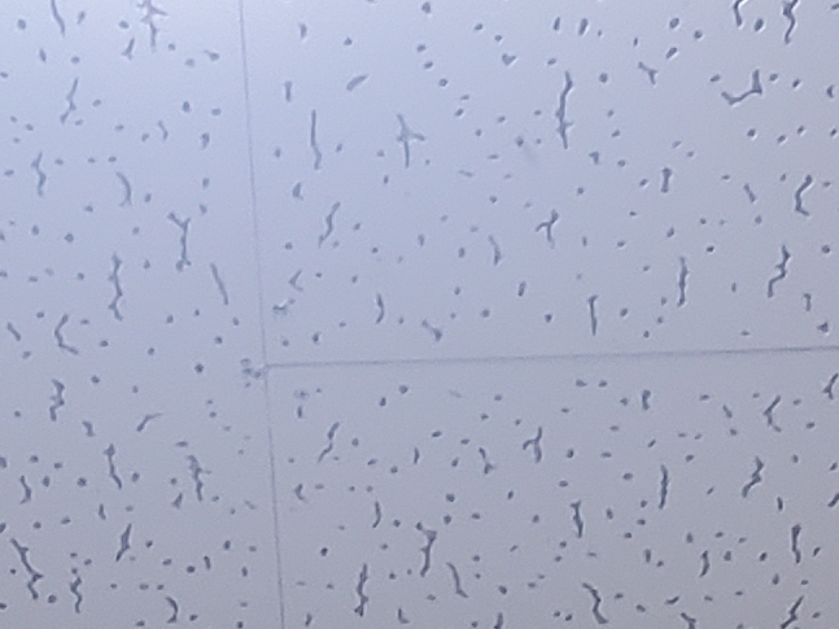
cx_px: 161
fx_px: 3926
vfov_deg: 8.2
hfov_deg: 12.1
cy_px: 1672
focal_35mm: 162
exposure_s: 1/60
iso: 200
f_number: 1.8
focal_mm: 4.25
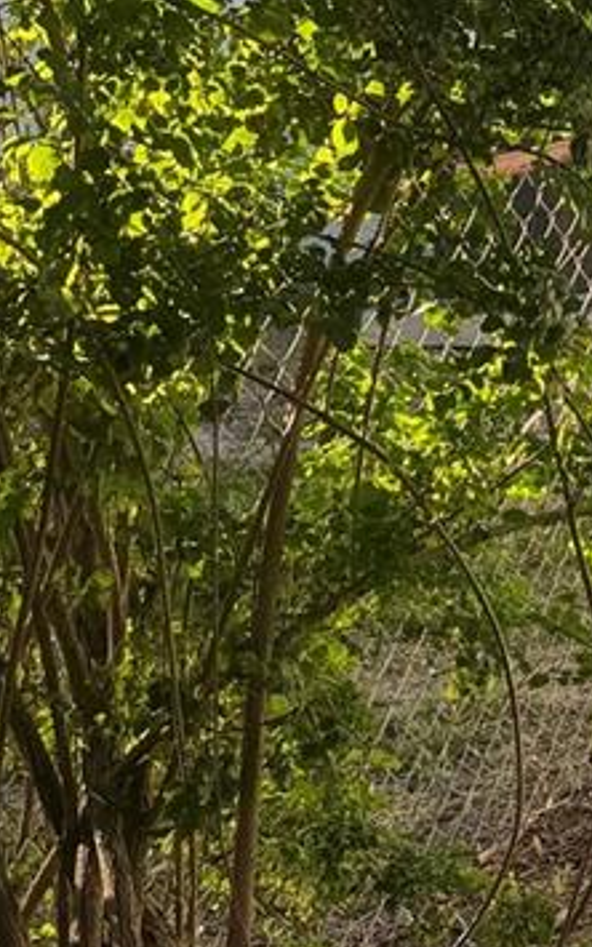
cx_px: 1187
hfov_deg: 13.1
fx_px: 2219
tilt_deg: -0.7
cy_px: -67
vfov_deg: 22.8
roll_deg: -0.3
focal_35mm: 86
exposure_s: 1/1192
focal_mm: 6.76
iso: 80
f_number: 1.78
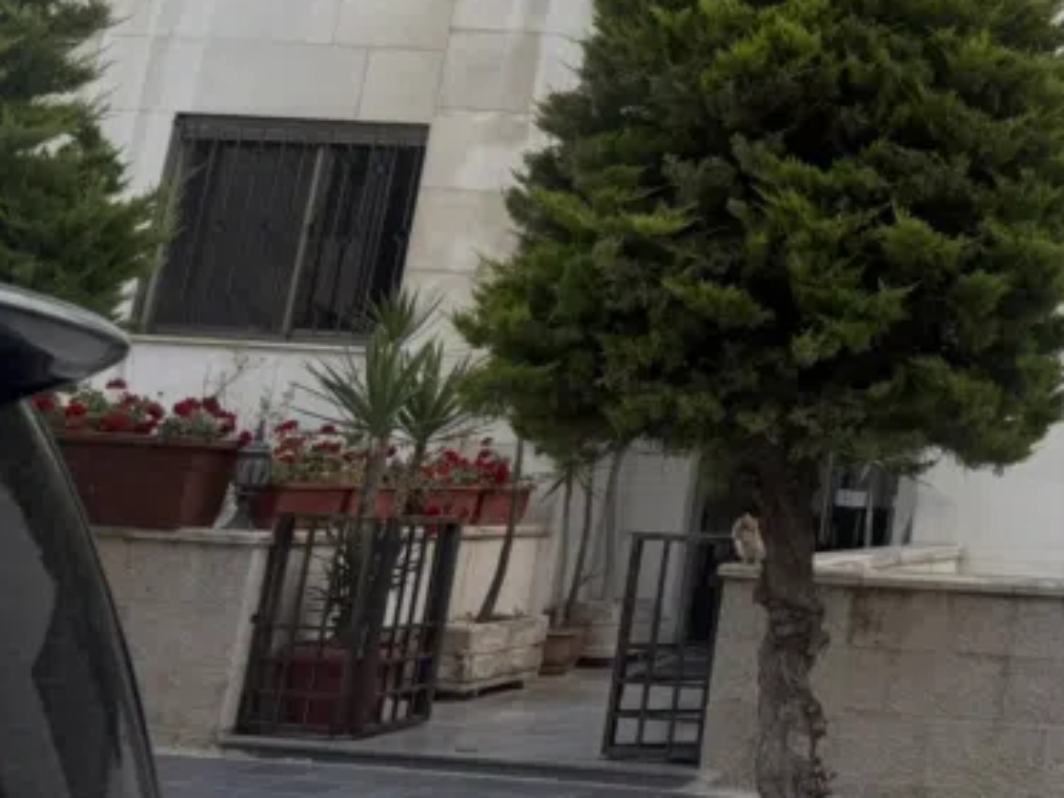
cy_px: -146
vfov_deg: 20.8
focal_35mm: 66
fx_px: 2029
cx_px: 1359
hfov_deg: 25.5
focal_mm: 6.76
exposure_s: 1/440
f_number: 1.78
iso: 100
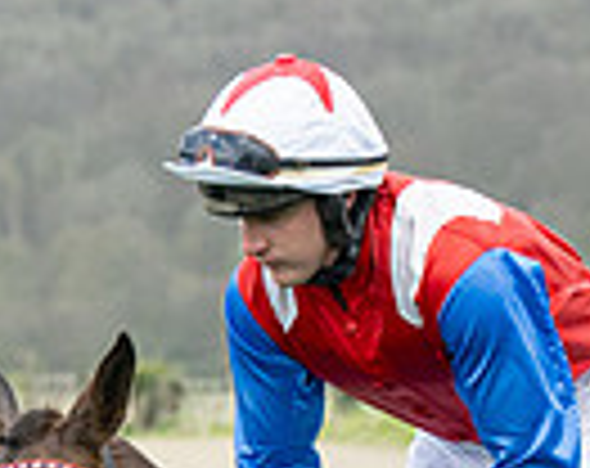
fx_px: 8148
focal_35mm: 468
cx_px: 357
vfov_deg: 3.3
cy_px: 1082
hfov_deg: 4.1
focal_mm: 74
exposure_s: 1/640
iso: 400
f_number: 5
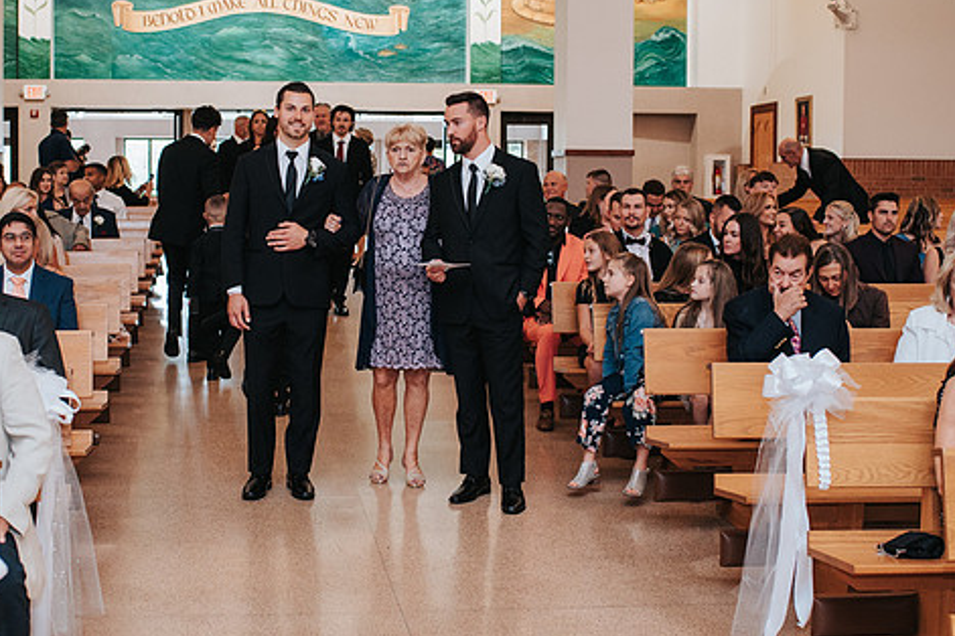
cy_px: 275
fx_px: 1671
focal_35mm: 63
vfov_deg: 21.6
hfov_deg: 31.8
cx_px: 387
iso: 1000
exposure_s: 1/125
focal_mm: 35
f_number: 2.8
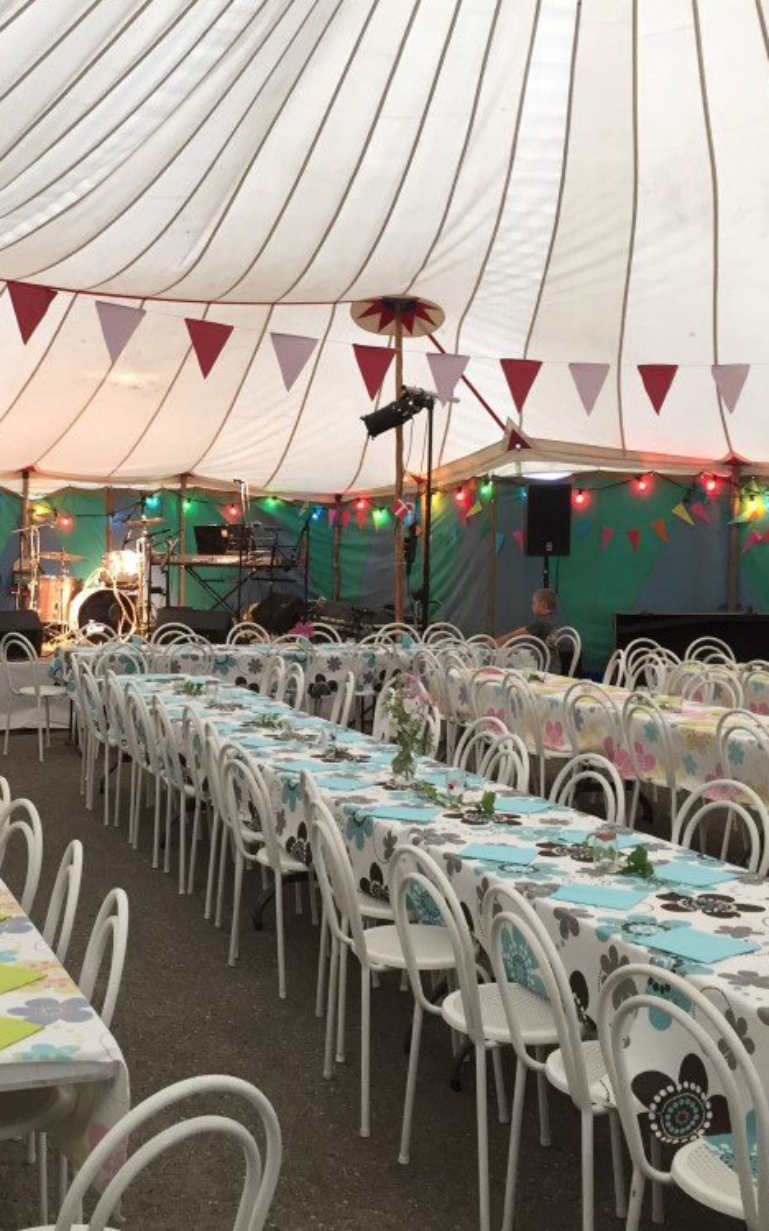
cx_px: 173
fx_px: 1409
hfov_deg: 29.9
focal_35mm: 42
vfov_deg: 47.2
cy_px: 625
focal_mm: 4.15
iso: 100
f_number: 2.2
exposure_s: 1/33
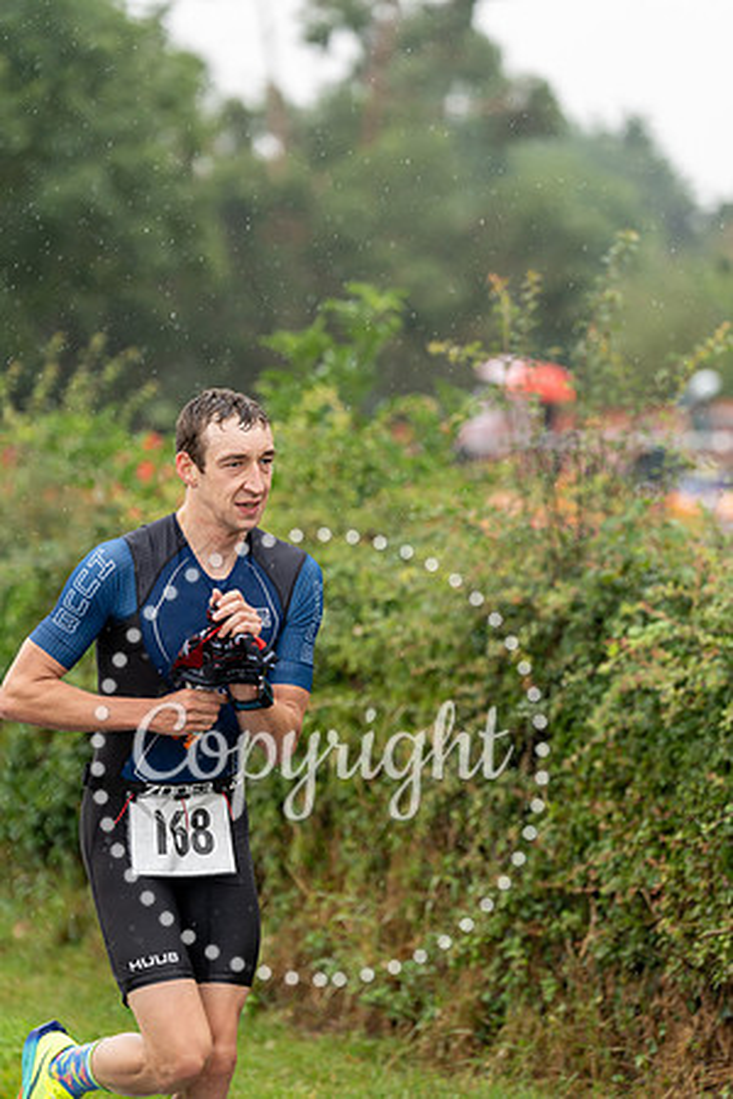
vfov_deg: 14.2
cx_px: 366
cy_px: 550
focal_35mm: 145
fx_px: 4428
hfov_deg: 9.5
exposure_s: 1/1000
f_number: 3.2
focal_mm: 145
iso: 1000
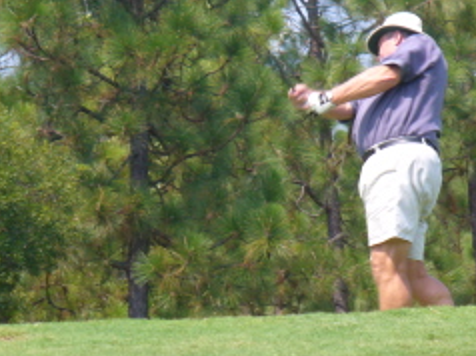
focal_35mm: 329
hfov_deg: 6.0
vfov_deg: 4.5
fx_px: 4519
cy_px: 192
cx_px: 208
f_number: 4.5
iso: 80
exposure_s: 1/250
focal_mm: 36.6
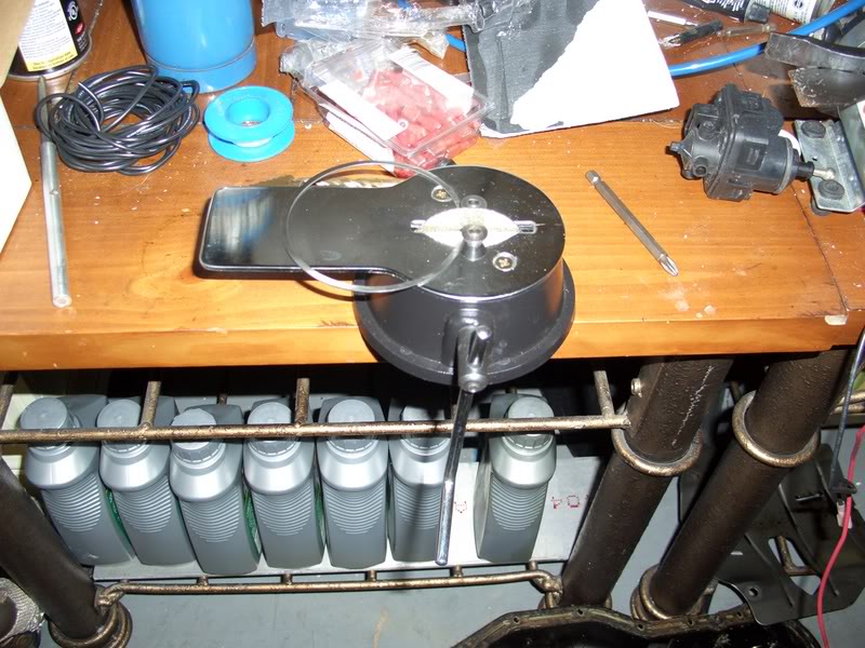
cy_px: 324
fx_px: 825
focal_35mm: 33
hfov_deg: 55.4
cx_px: 432
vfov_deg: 42.9
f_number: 2.8
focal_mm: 7.1
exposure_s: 1/60
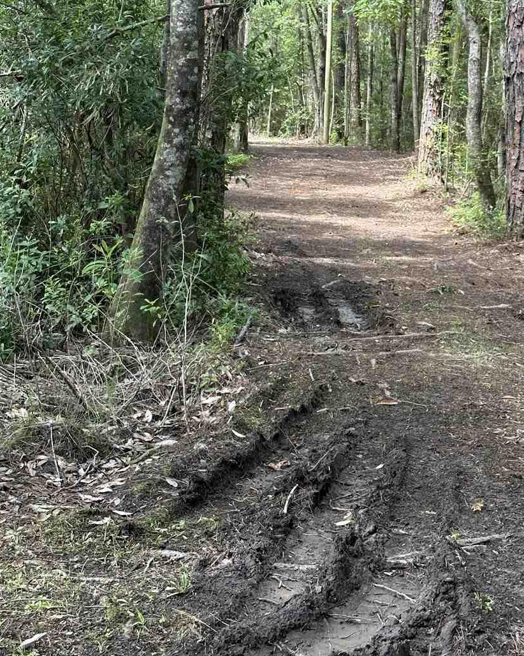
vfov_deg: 26.8
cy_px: 169
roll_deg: -3.5
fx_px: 1357
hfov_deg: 21.8
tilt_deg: +1.0
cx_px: 340
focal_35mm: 70
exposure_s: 1/146
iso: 50
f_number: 1.78
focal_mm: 6.86
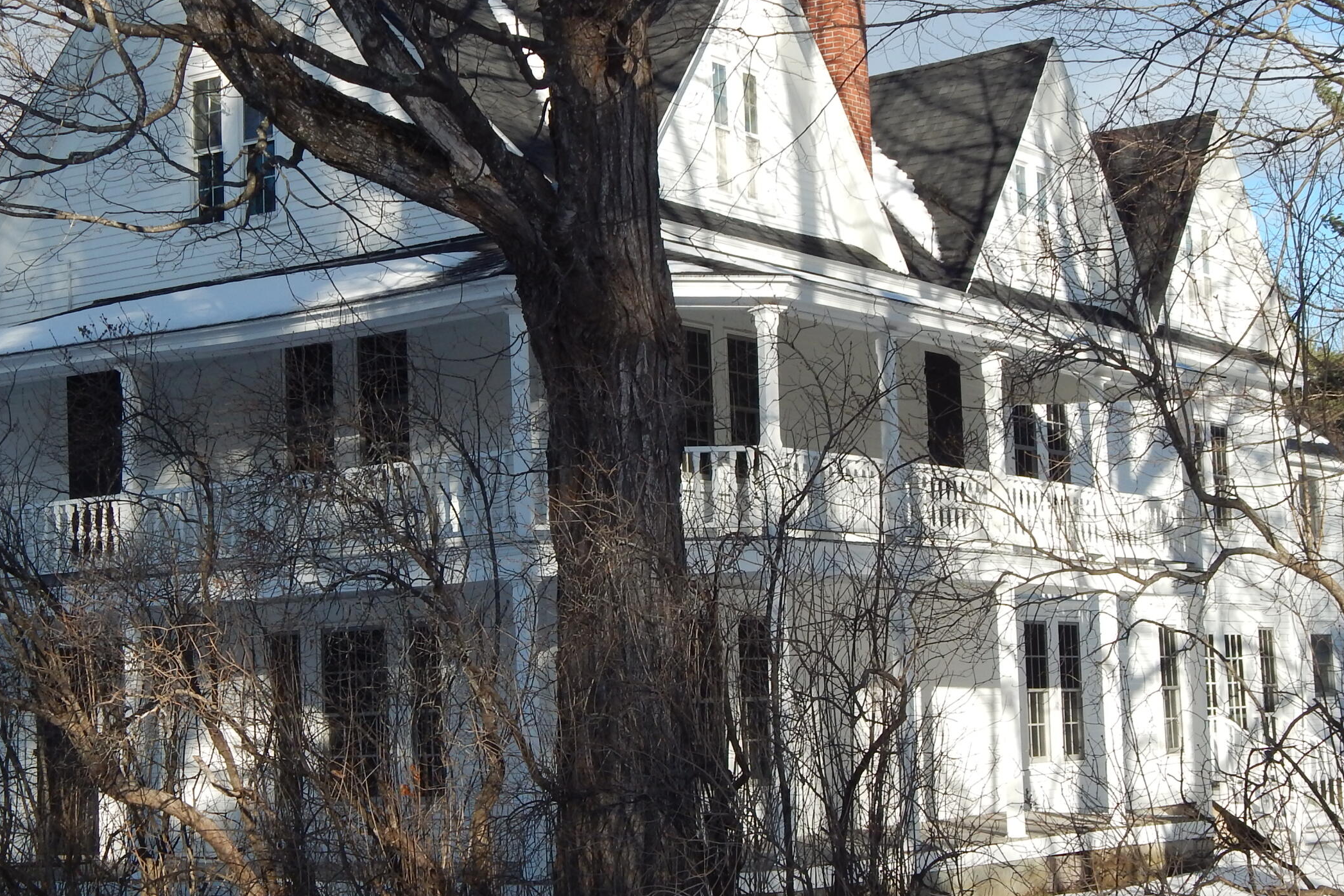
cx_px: 672
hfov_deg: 27.7
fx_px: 2725
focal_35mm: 73
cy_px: 510
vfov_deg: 18.7
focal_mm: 8.6
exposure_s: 1/640
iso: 125
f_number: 3.7
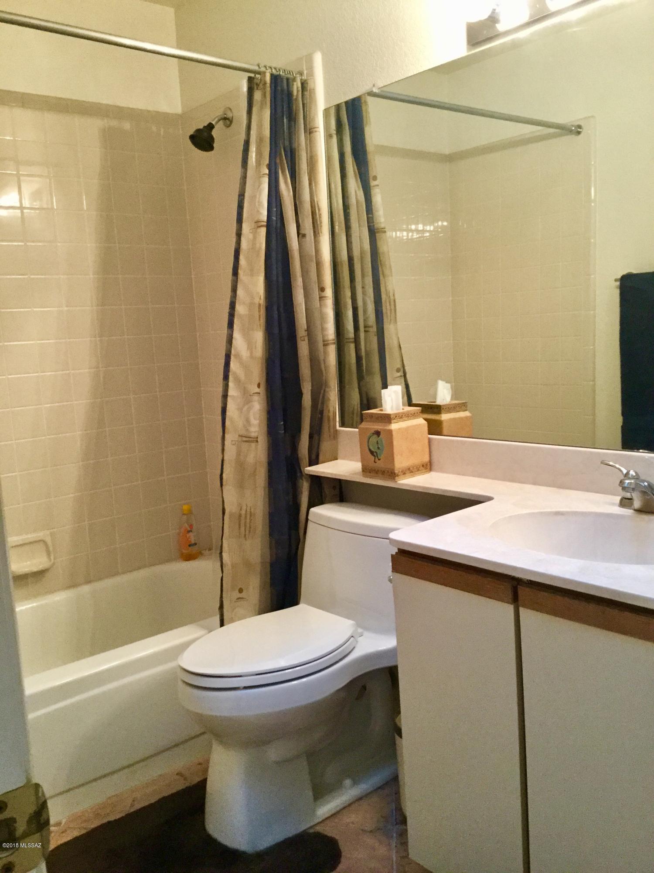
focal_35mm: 31
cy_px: 436
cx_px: 327
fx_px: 781
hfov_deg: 45.4
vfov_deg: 58.4
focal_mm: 3.3
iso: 200
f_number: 2.4
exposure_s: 1/30
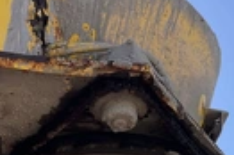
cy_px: 216
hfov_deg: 22.1
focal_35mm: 92
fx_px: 597
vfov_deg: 14.1
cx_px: 150
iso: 25
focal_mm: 3
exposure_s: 1/1250
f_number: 1.8
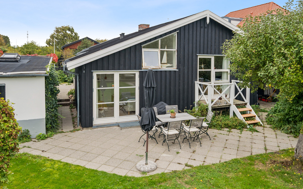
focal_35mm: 26
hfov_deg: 70.3
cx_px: 163
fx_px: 215
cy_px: 93
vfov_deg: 47.6
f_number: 4.5
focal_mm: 20
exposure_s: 1/160
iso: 400
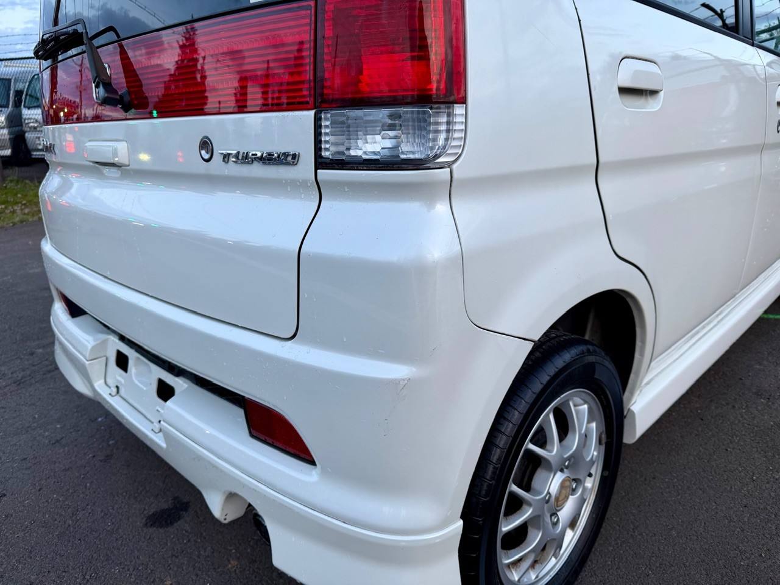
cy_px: 292
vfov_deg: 56.8
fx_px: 541
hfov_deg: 71.6
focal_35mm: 24
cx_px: 390
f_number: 1.78
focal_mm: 6.76
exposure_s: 1/121
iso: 100
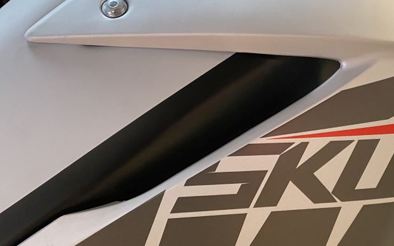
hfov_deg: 41.9
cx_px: 276
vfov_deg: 27.3
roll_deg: -0.2
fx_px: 504
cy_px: 99
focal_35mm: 47
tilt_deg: -30.3
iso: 320
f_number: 1.8
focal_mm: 4.25
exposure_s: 1/50
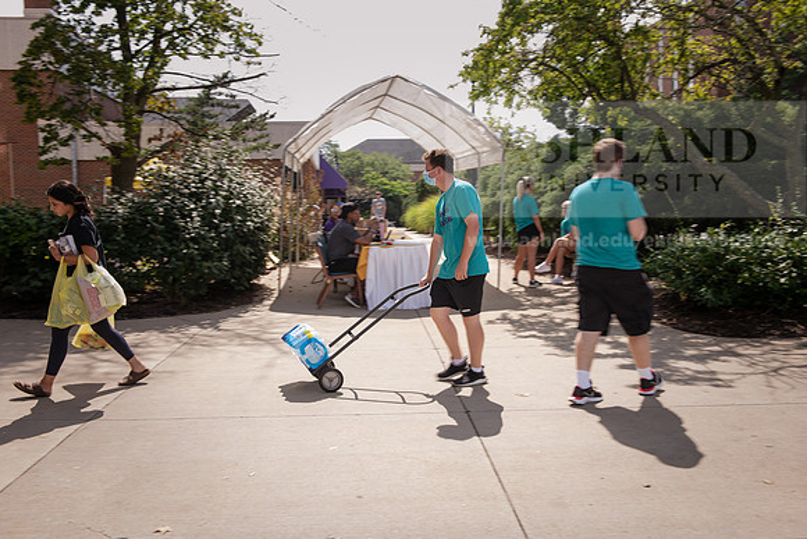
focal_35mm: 35
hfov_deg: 54.4
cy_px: 270
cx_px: 404
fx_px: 785
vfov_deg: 37.9
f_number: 6.3
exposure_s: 1/60
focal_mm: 35
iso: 31
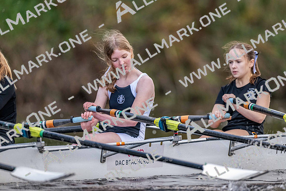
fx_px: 4768
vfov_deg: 2.3
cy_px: 96
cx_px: 143
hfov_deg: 3.4
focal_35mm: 600
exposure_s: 1/2500
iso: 2200
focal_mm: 600
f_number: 4
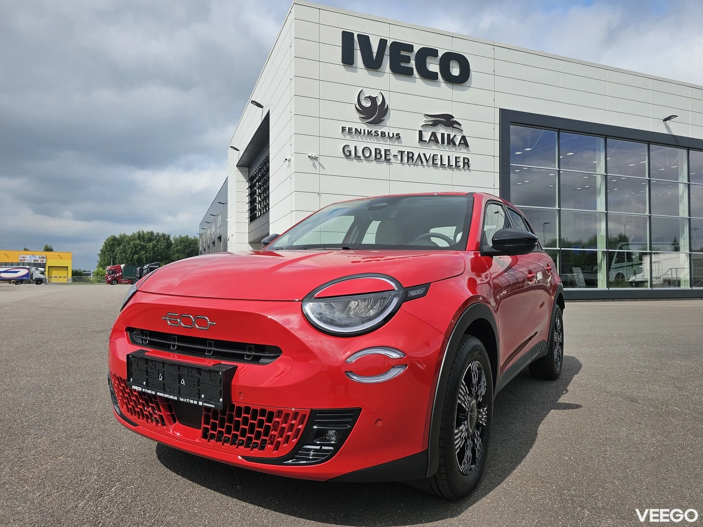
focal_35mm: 23
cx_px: 352
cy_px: 264
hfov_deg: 73.9
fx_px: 467
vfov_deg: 58.9
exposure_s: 1/1228
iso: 10
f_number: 1.7
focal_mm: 6.3
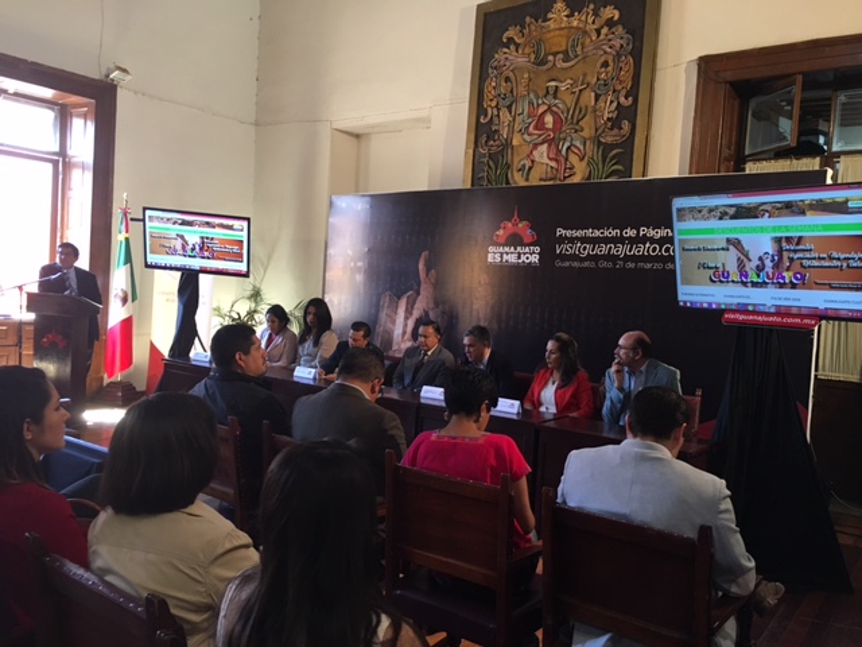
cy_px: 324
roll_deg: -3.4
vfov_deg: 48.2
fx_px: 722
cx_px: 431
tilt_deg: -2.8
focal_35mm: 29
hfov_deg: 61.7
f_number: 2.2
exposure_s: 1/30
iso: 100
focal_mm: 4.15
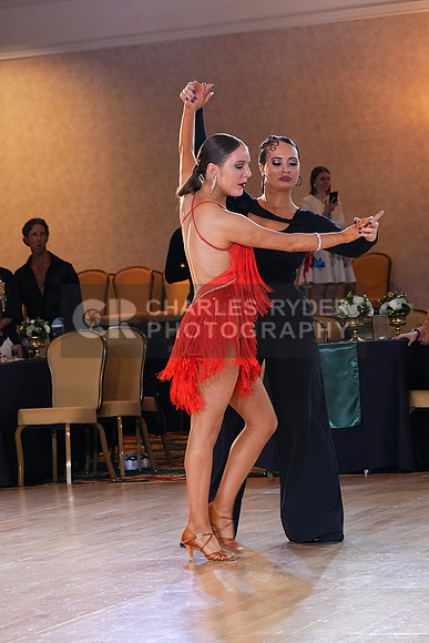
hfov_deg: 11.4
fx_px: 2144
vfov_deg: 17.1
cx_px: 214
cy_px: 322
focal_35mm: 120
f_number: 6.3
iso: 5000
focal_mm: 80
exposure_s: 1/200
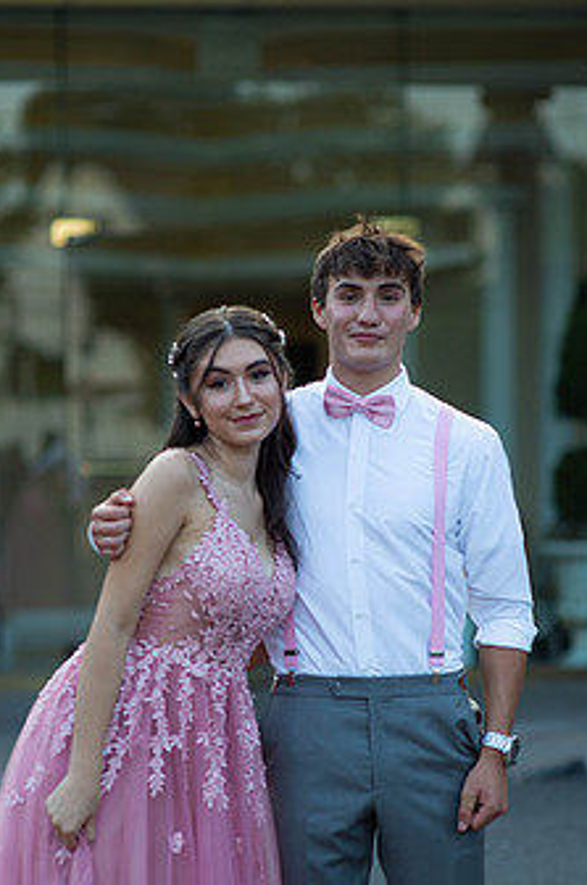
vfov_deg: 17.9
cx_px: 254
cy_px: 550
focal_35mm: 114
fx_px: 2797
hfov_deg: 12.0
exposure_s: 1/1000
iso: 250
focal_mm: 85
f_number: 2
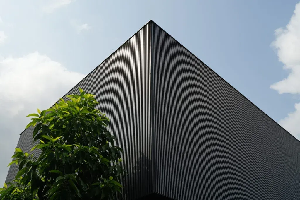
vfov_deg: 37.9
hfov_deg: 54.4
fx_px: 292
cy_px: 100
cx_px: 150
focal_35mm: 35
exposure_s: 1/200
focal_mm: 35
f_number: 7.1
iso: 100
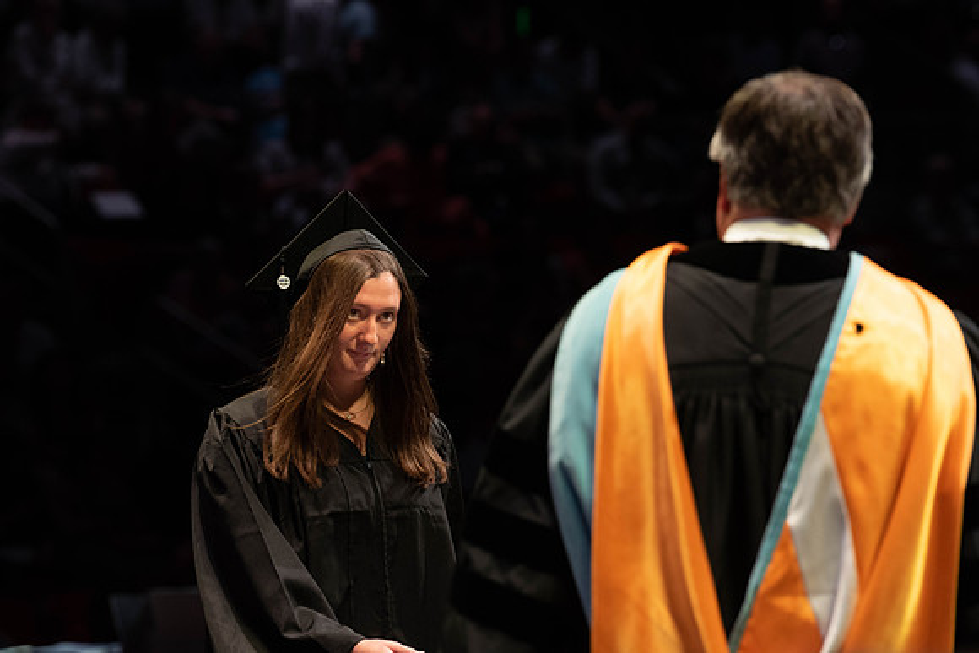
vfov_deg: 7.5
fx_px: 5015
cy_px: 328
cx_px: 466
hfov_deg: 11.1
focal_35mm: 184
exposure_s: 1/320
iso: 1600
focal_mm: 170
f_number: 4.5
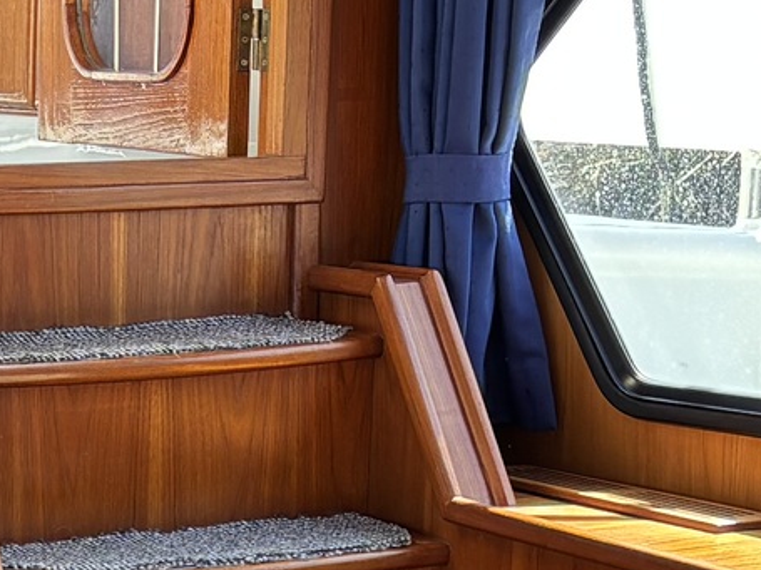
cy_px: 962
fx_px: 3143
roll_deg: +1.1
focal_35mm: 143
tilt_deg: -18.0
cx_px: -55
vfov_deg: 9.9
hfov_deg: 13.6
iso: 80
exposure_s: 1/121
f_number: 1.6
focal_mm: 5.96
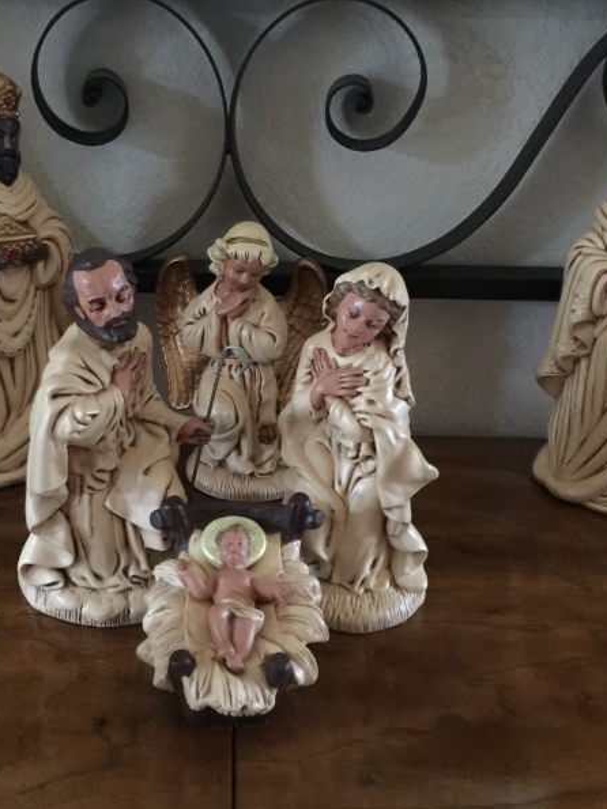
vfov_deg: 47.9
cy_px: 407
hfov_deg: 36.6
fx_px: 912
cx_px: 233
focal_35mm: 39
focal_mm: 4.15
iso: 200
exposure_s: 1/4
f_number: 2.2
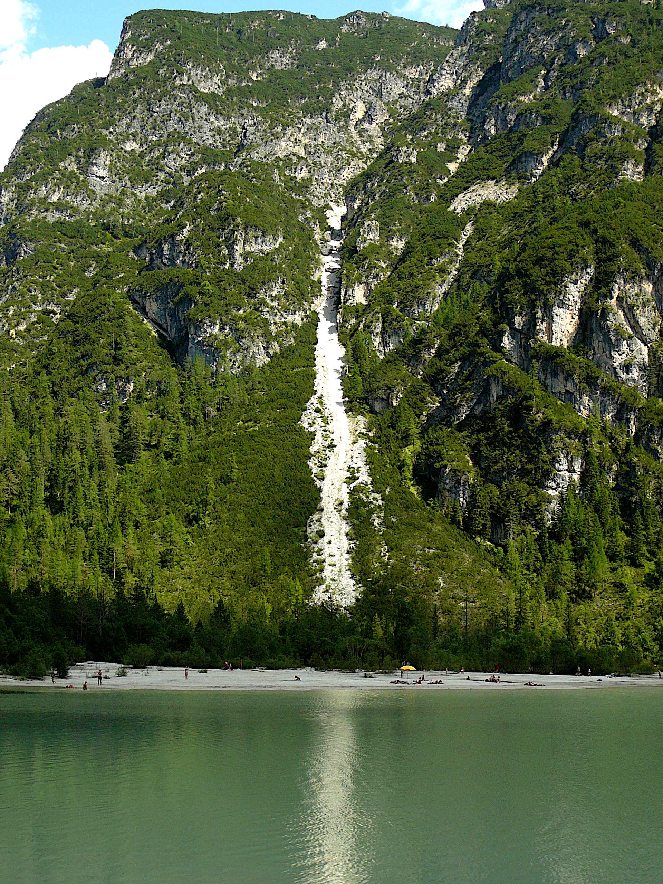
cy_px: 442
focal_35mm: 52
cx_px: 332
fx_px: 1328
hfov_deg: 28.0
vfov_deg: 36.8
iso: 80
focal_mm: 7.8
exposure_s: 1/500
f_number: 3.4
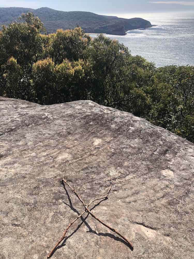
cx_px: 97
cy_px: 130
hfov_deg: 49.7
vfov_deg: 63.4
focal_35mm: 28
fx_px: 209
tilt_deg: -27.7
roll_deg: +1.7
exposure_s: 1/1499
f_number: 1.8
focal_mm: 3.99
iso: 20
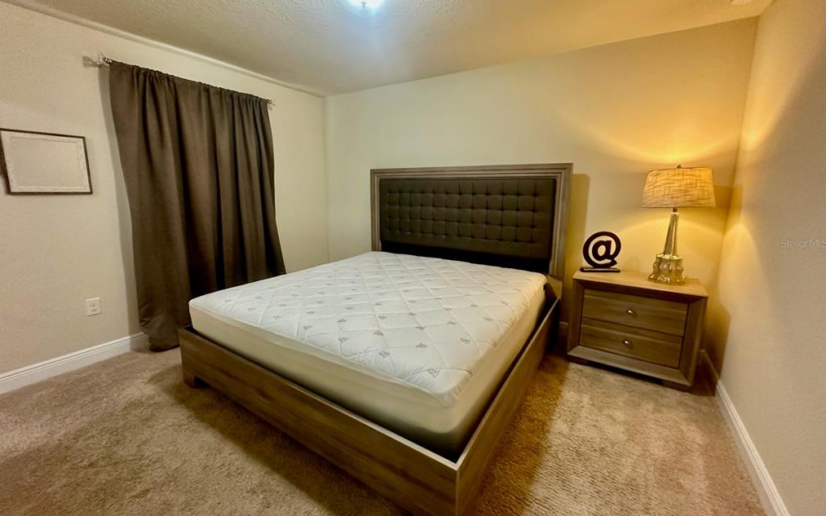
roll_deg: -0.5
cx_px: 413
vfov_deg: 74.7
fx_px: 338
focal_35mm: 15
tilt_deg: -9.2
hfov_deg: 101.5
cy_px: 243
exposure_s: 1/60
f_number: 2.2
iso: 320
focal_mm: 2.22
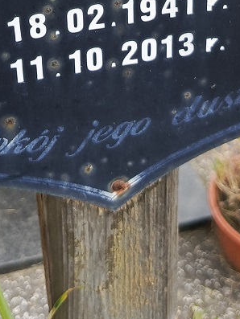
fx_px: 665
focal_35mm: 72
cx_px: 87
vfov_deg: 24.2
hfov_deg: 20.4
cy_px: -78
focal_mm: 5.25
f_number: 1.75
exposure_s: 1/200
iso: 91
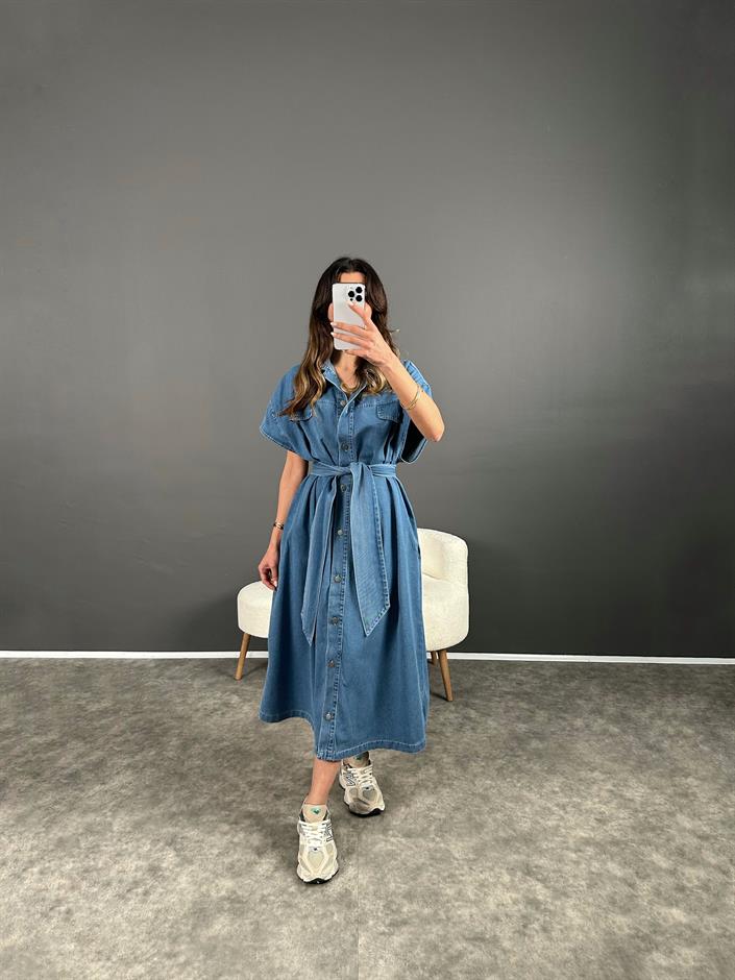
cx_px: 368
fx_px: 679
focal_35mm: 24
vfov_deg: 71.6
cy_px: 490
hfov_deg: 56.8
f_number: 1.78
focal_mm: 6.86
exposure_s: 1/121
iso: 200
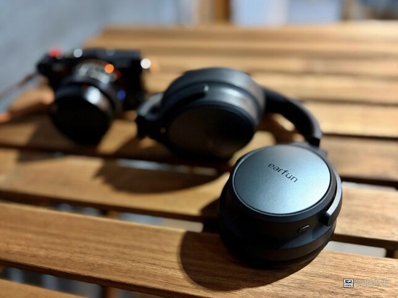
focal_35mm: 26
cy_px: 149
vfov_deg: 53.1
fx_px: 299
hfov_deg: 67.3
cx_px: 199
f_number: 1.6
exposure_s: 1/40
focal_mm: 5.96
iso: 500
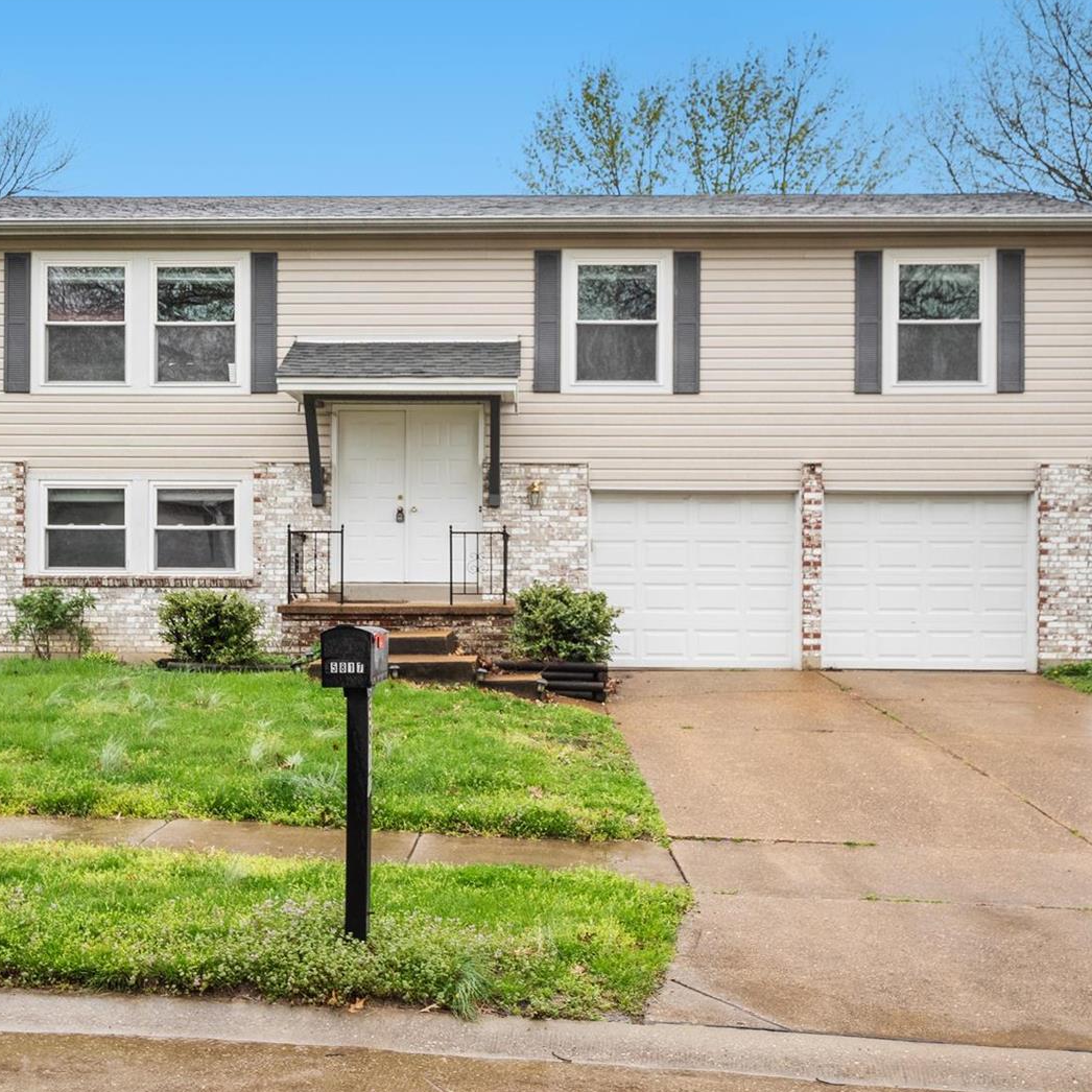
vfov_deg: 42.8
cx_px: 475
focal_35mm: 39
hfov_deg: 42.7
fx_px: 1392
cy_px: 542
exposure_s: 1/40
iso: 400
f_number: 8
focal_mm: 15
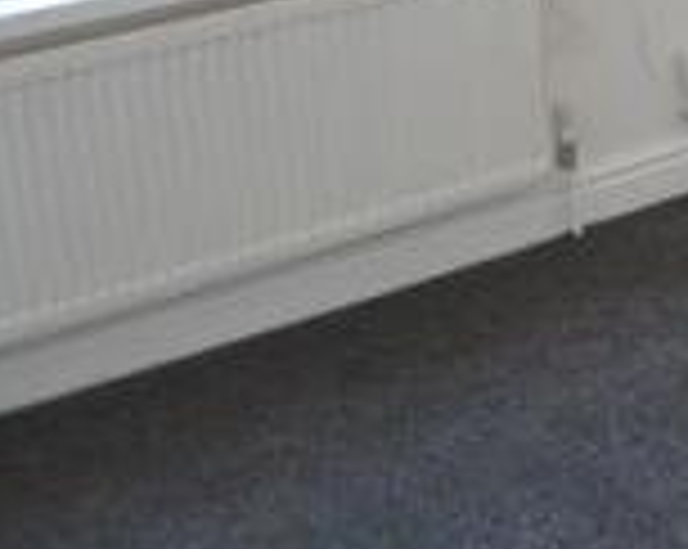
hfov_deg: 14.7
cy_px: -196
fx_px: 2461
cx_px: 1066
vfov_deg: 12.3
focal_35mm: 121
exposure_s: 1/80
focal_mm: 20
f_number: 3.8
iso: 400
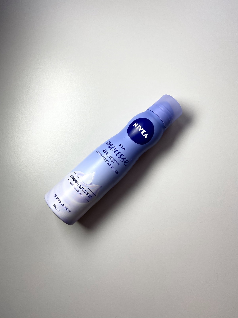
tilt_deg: -87.3
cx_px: 119
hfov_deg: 53.1
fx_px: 238
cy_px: 159
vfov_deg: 67.3
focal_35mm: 26
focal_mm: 4.25
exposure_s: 1/124
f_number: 1.8
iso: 32
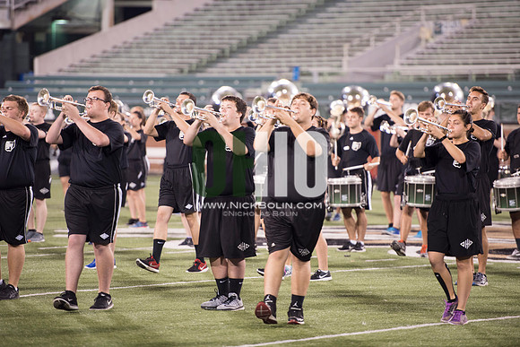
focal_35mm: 200
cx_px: 260
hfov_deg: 10.3
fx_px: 2889
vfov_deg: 6.9
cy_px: 174
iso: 1000
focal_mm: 200
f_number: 2.8
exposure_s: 1/320
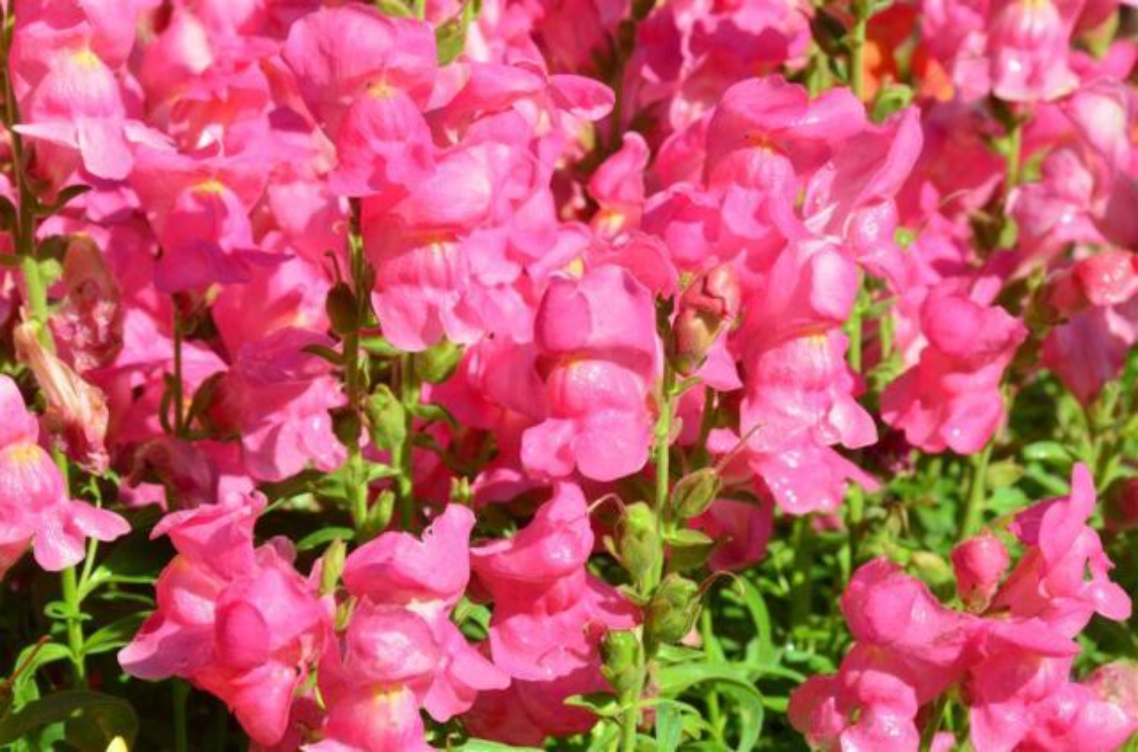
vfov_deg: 4.6
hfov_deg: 6.9
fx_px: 9458
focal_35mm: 300
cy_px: 376
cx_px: 569
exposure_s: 1/80
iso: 200
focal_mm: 200
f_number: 22
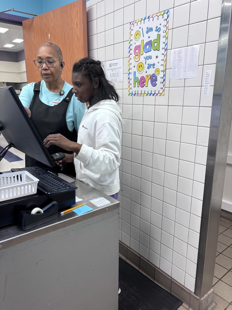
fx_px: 232
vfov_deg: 67.3
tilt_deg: -14.8
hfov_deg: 53.1
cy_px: 155
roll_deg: -0.7
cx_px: 116
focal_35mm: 26
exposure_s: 1/120
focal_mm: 5.96
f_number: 1.6
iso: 80
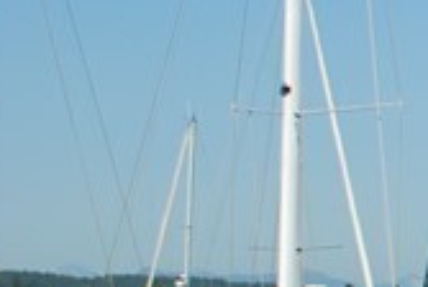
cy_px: 231
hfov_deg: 6.2
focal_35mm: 301
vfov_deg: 4.6
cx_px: 1369
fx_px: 3588
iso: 100
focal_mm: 31
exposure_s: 1/250
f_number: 10
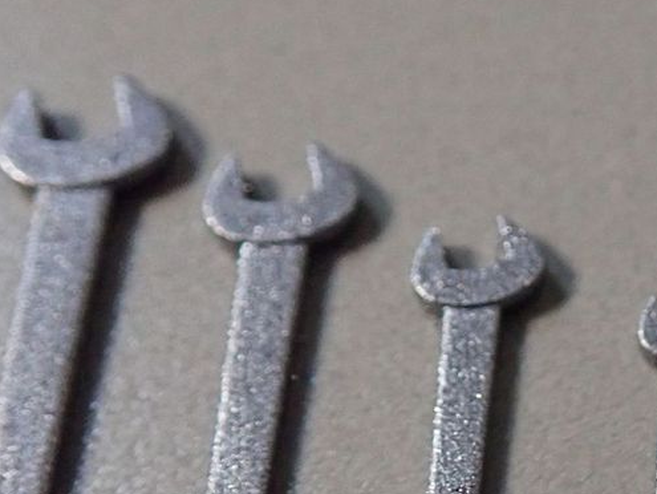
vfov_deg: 23.0
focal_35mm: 62
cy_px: 458
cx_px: 486
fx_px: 1178
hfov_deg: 30.7
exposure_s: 1/125
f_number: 2.3
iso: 800
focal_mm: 5.5
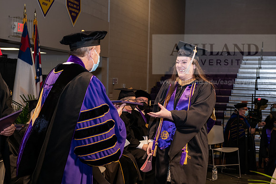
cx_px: 138
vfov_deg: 21.9
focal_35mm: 62
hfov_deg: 32.4
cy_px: 92
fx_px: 475
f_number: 6.3
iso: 1600
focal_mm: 62
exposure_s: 1/200
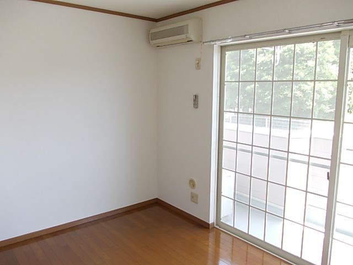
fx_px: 286
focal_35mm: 28
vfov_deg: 49.7
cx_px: 176
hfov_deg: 63.4
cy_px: 132
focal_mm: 4
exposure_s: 1/60
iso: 80
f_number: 2.7
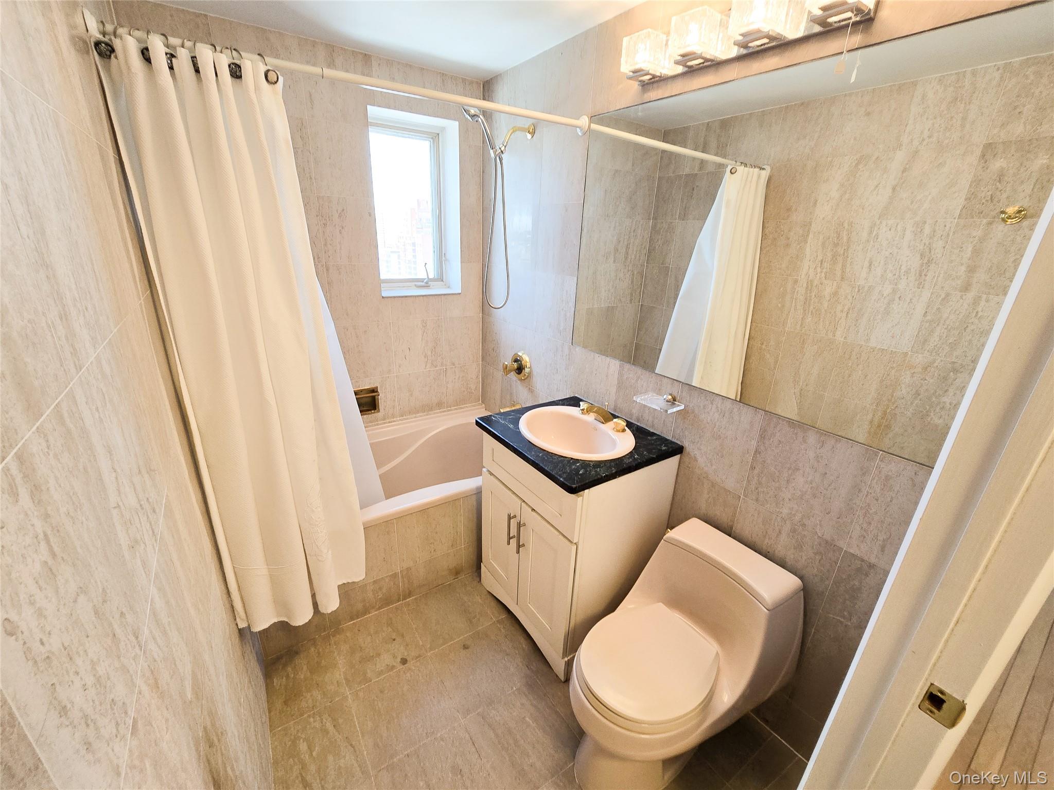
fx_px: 396
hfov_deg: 106.2
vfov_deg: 89.9
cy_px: 395
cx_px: 527
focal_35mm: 13
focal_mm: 2.2
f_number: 2.2
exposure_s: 1/60
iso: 100
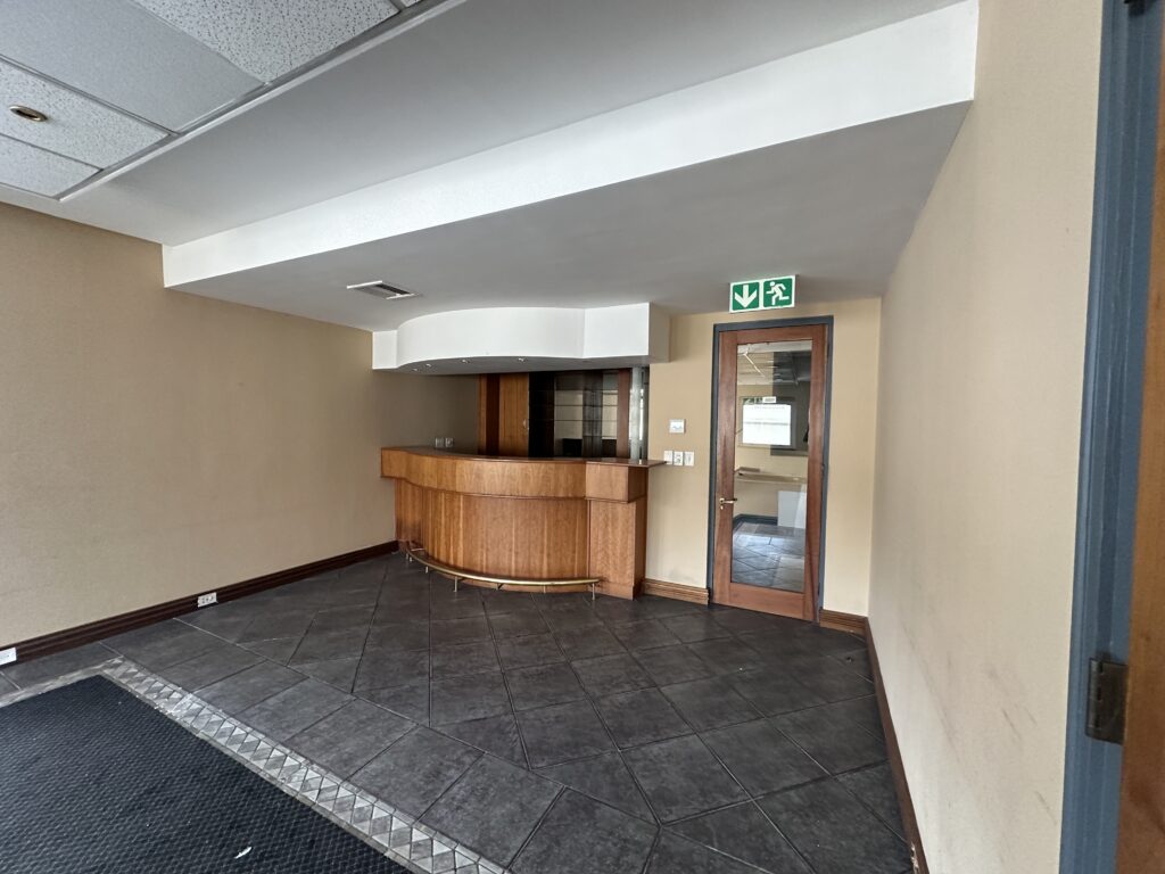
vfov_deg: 85.7
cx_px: 582
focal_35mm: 14
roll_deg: -1.4
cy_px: 437
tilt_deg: -2.9
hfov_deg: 102.1
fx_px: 471
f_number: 2.2
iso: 320
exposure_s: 1/79
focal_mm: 2.22
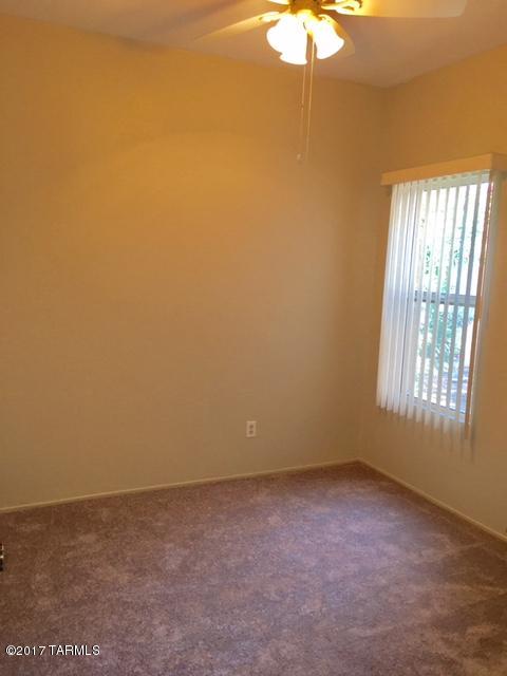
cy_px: 338
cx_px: 254
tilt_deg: -6.6
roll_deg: -3.0
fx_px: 566
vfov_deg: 61.7
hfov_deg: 48.2
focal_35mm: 29
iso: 64
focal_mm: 4.15
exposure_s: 1/30
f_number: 2.2
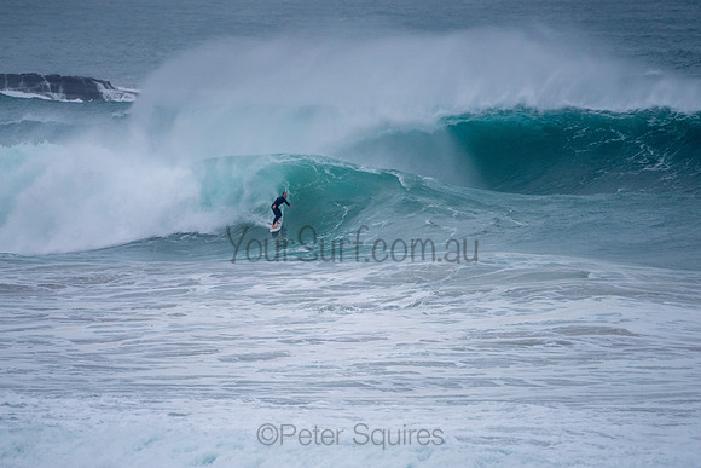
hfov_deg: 3.4
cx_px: 337
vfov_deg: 2.2
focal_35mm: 613
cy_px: 216
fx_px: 11943
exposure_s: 1/1250
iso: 500
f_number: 5.6
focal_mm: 500
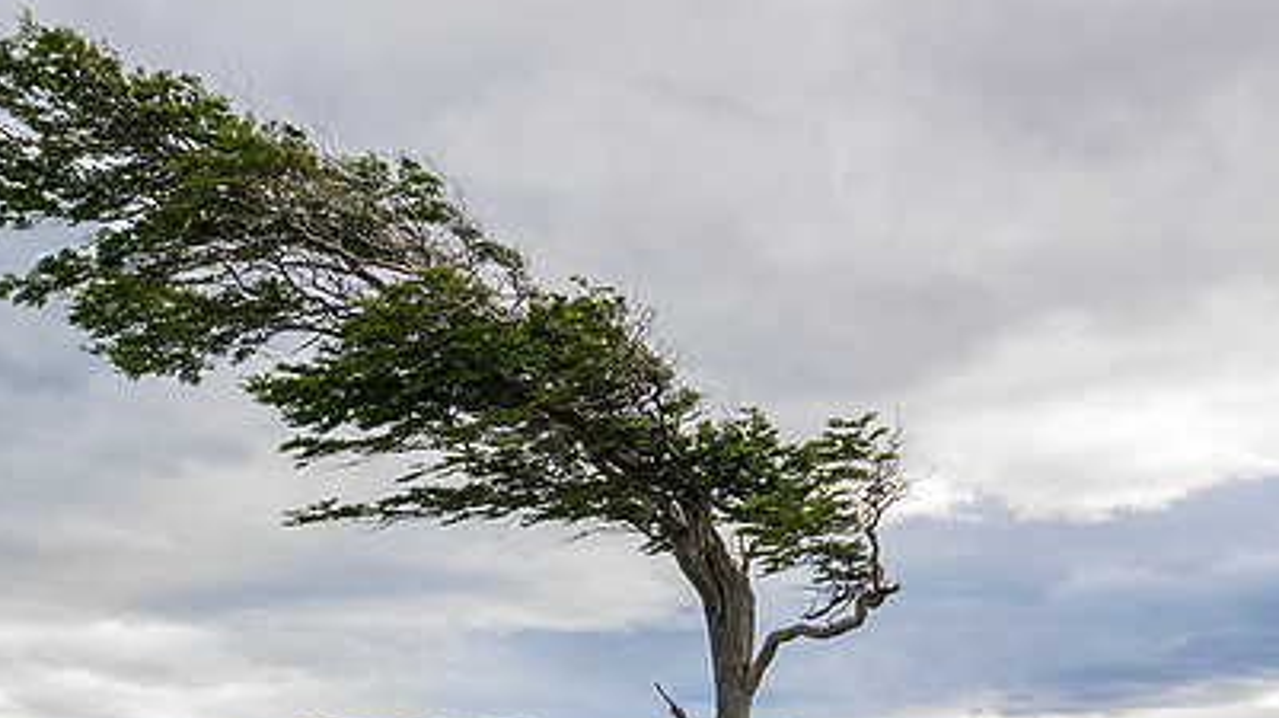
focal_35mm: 47
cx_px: 402
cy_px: 560
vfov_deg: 25.0
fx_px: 1593
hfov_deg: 43.0
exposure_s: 1/50
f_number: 8
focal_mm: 11.51
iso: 100
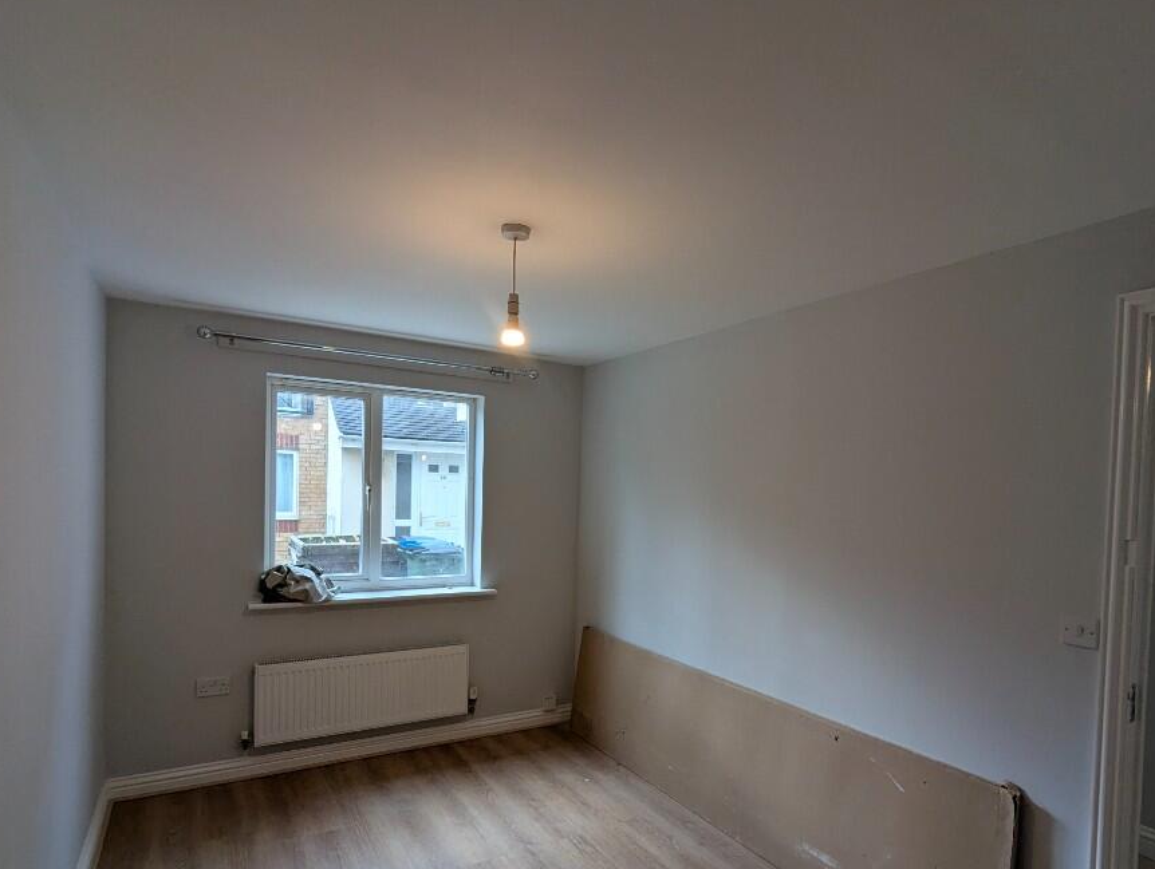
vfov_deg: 68.3
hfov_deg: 84.6
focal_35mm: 19
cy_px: 507
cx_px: 583
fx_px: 635
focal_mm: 2.35
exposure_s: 1/157
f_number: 2.2
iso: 95
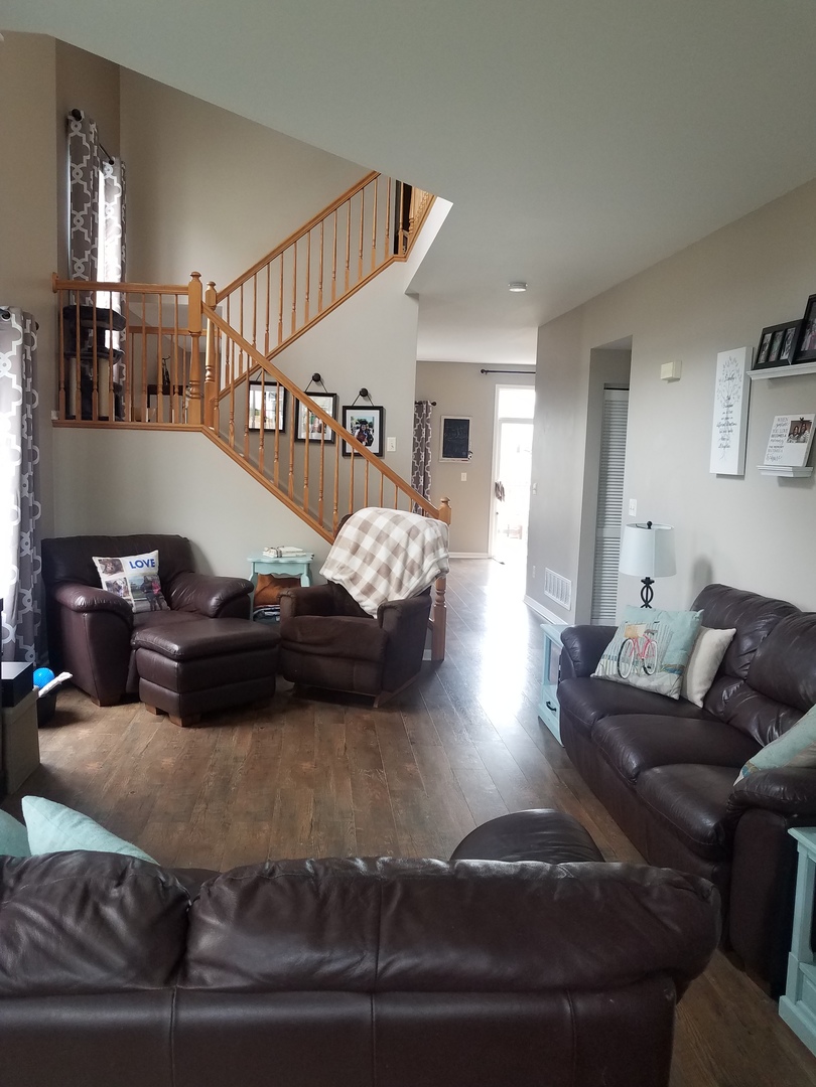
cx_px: 408
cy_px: 544
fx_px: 817
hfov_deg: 53.1
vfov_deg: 67.3
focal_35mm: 26
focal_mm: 4.2
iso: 100
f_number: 1.7
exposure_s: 1/60
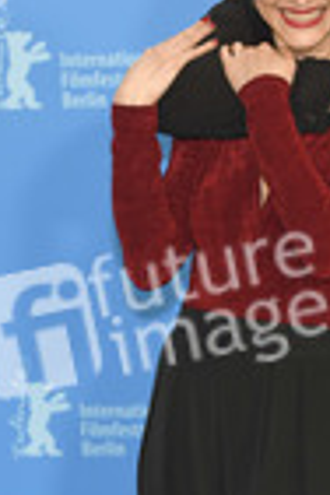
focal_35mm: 199
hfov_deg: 6.9
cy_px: 491
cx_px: 249
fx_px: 2736
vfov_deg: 10.3
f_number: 3.5
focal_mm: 70
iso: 800
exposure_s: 1/320
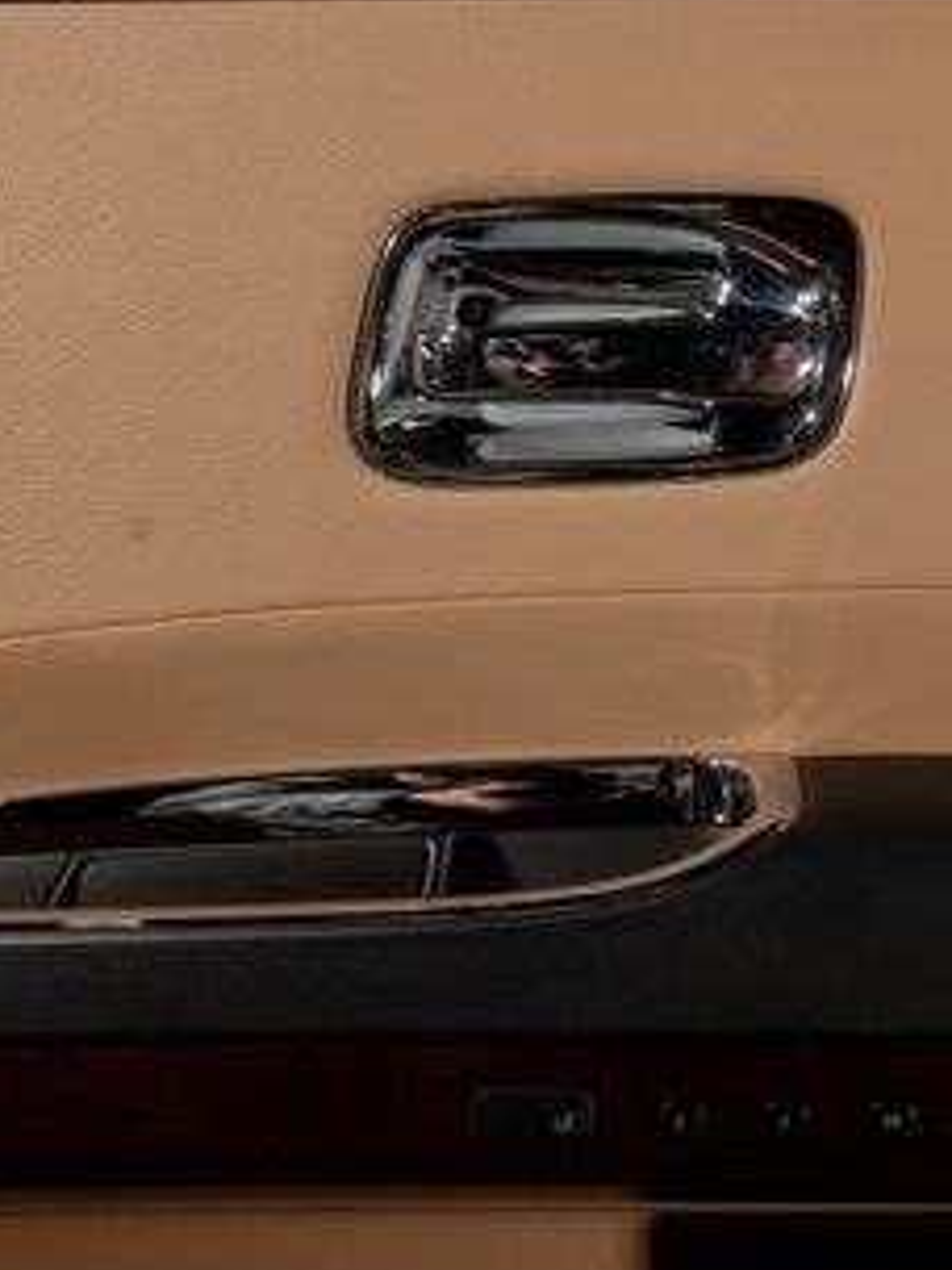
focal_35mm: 73
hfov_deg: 20.2
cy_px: 558
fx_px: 2677
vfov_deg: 26.7
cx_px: 422
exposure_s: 1/60
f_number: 8
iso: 320
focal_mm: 36
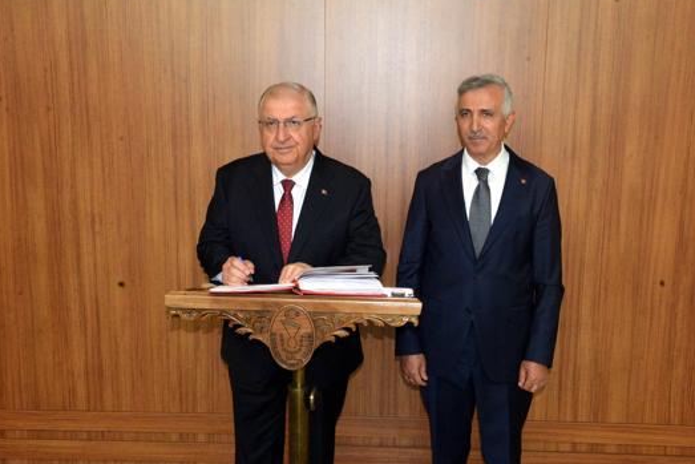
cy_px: 259
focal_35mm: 47
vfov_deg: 28.6
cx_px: 339
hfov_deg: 41.9
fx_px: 908
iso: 5000
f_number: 13
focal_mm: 40
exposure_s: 1/200
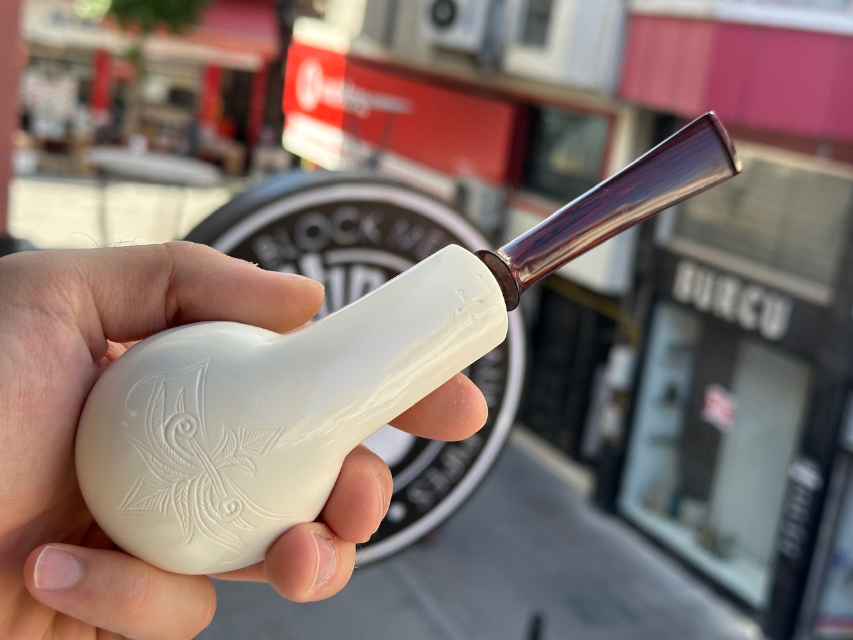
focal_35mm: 48
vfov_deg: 30.3
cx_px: 426
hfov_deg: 39.7
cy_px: 320
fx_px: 1183
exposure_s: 1/651
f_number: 1.78
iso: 64
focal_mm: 6.86
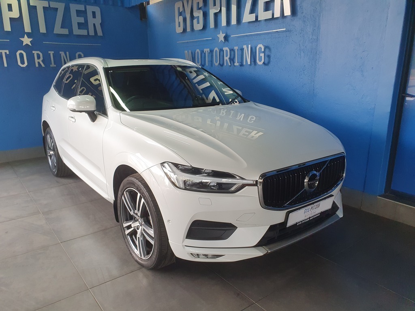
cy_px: 156
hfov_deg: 67.3
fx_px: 312
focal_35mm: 26
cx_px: 208
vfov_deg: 53.1
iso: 200
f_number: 2.4
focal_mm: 4.32
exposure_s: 1/100
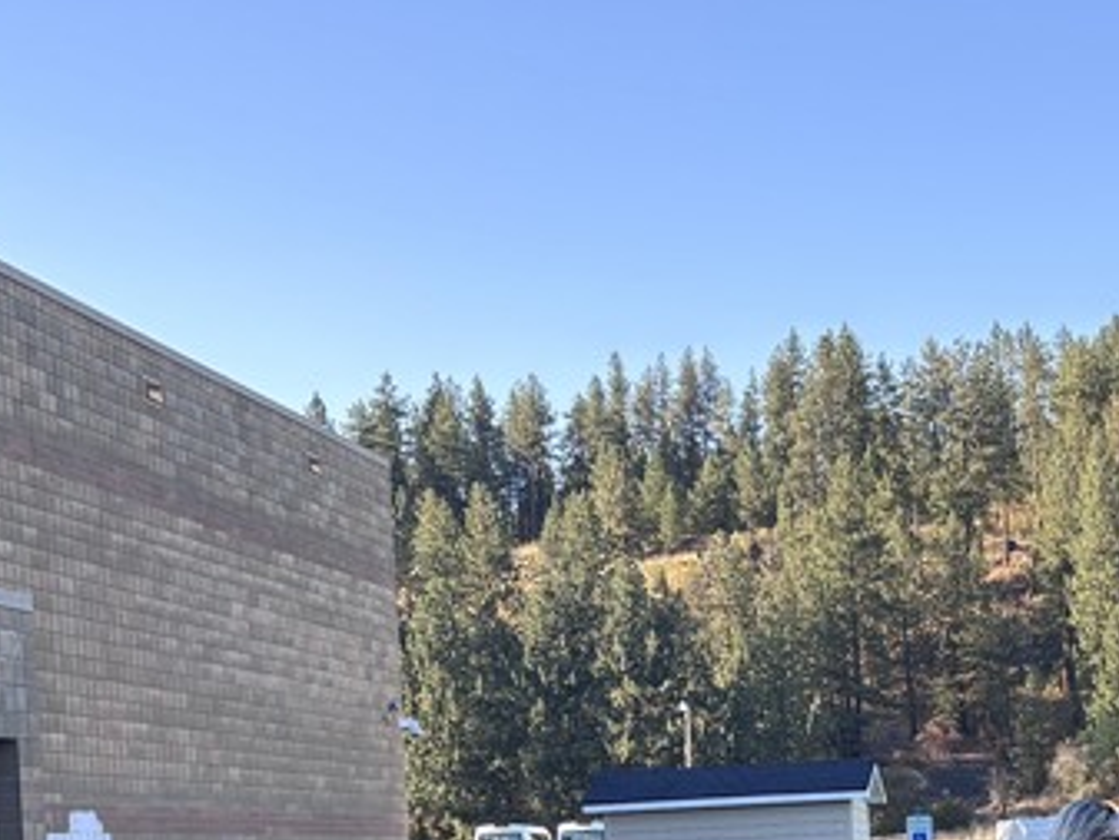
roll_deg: +1.8
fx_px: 2555
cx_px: 1016
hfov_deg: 24.0
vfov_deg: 17.8
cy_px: 1006
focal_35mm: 79
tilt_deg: -2.7
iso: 50
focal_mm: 5.96
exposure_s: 1/550
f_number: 1.6
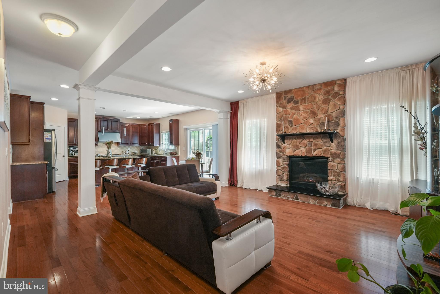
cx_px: 220
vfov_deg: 73.8
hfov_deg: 96.7
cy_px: 147
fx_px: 196
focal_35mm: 16
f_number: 10
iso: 800
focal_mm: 16
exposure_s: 1/5
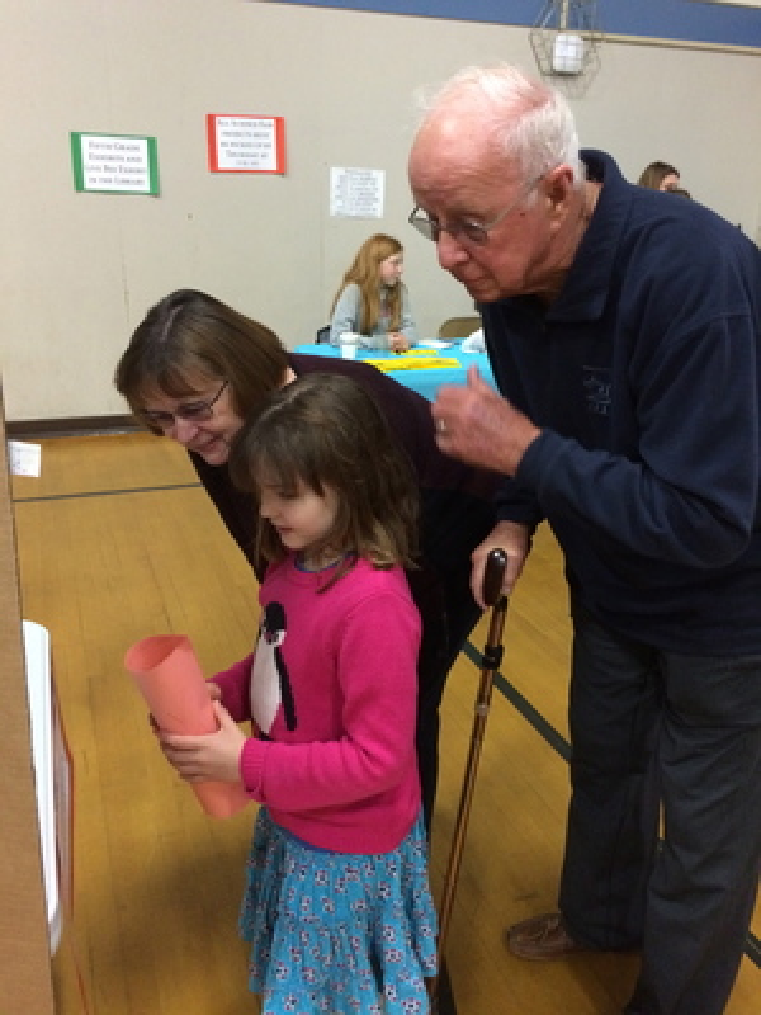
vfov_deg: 61.7
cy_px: 508
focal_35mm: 29
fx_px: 850
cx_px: 380
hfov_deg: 48.2
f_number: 2.2
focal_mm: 4.15
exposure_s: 1/30
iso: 320
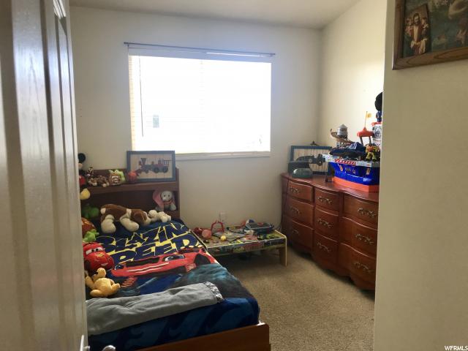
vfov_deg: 49.7
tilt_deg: -8.3
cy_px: 176
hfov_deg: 63.4
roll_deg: +0.6
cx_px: 234
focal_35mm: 28
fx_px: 379
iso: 32
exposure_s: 1/120
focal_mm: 3.99
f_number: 1.8
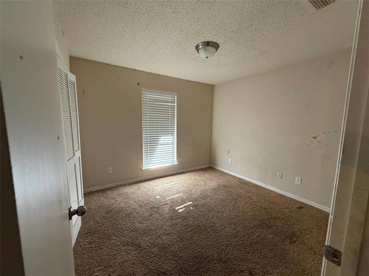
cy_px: 138
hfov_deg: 102.1
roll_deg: -1.4
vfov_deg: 85.7
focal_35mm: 14
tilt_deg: -5.8
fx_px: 149
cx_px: 184
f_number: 2.2
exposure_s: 1/80
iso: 320
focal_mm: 2.22
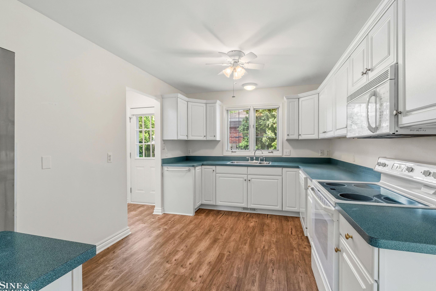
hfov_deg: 96.7
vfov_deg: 73.7
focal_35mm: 16
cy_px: 146
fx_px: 194
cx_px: 224
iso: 640
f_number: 8
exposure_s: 1
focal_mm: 10
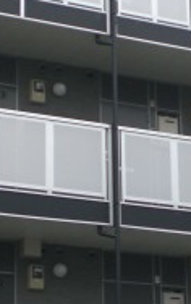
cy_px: 184
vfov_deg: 15.2
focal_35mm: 137
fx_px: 1138
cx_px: 199
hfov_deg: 9.5
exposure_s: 1/125
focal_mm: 6.3
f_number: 3.1
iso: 100
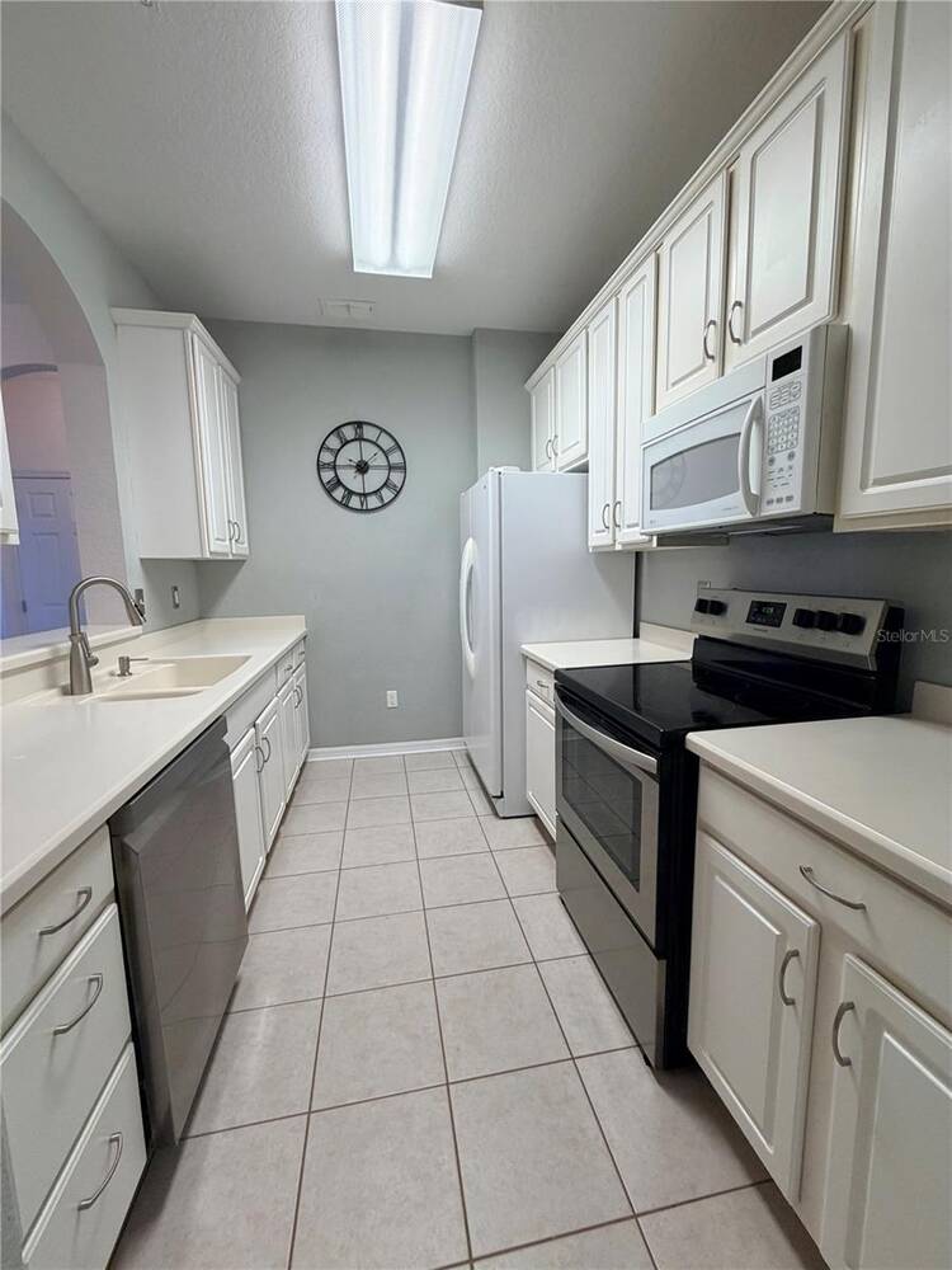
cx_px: 476
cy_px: 635
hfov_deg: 85.7
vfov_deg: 102.1
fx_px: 513
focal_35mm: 14
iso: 200
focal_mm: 2.22
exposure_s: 1/120
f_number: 2.2
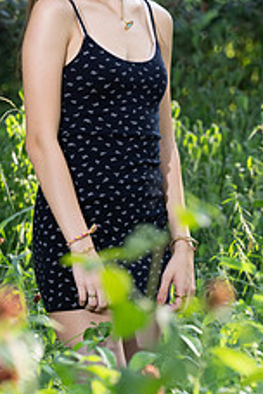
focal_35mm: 336
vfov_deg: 6.1
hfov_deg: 4.1
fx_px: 3682
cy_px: 74
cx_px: 83
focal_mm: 170
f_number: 8
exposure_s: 1/200
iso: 640
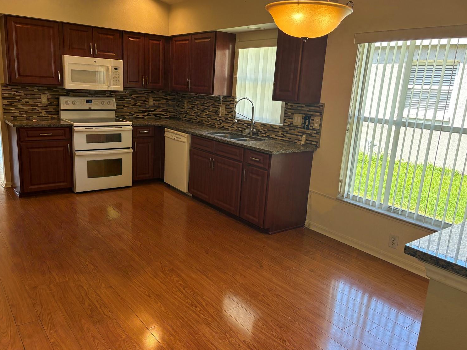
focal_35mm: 28
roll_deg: -3.5
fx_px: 378
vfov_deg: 49.7
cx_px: 218
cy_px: 173
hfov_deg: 63.4
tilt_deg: -13.4
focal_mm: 5.96
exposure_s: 1/142
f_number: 1.6
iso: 125
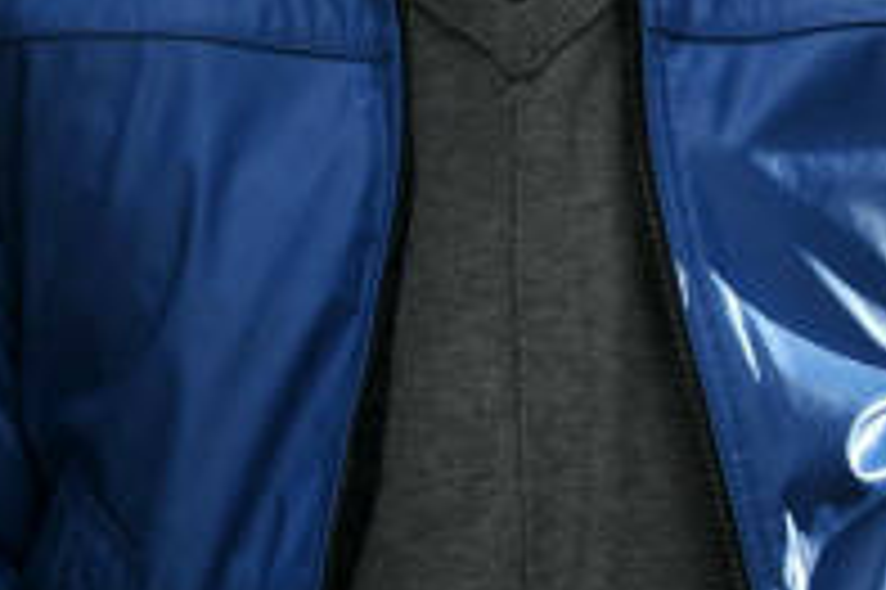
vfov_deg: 7.0
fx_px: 4795
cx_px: -679
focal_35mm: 195
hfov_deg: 10.0
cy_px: -83
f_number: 3.5
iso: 200
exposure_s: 1/200
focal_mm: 26
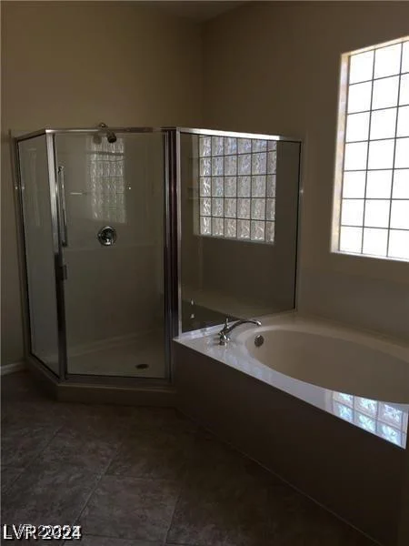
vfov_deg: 61.7
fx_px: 457
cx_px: 204
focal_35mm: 29
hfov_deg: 48.2
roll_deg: +0.4
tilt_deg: -10.5
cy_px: 273
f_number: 2.2
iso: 25
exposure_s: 1/38
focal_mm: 4.15
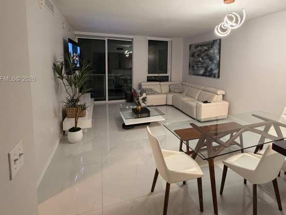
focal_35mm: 20
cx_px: 160
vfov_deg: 64.9
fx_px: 165
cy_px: 79
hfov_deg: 81.4
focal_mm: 2.22
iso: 250
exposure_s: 1/60
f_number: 2.2
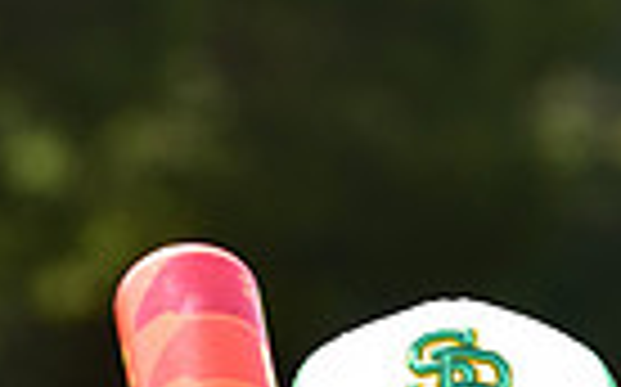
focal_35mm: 579
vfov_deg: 2.3
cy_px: 936
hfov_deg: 3.6
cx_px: 461
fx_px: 9791
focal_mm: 135
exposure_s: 1/250
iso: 100
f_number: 5
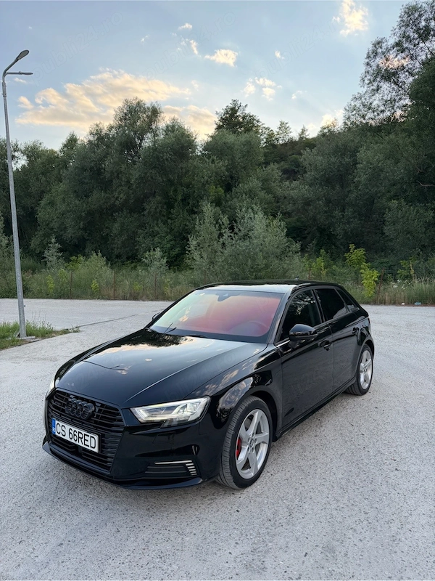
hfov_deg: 56.8
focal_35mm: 24
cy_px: 290
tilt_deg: -4.9
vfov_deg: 71.6
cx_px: 218
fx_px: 402
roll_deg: +1.8
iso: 100
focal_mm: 6.76
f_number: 1.78
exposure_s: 1/822
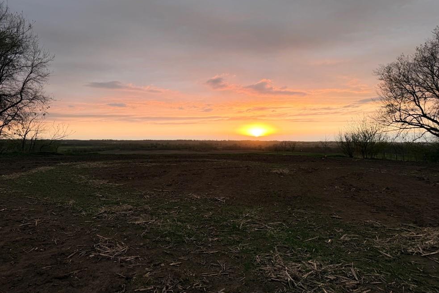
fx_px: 317
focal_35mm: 26
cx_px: 214
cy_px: 127
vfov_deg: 49.4
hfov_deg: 69.4
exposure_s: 1/197
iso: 64
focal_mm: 6.76
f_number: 1.78
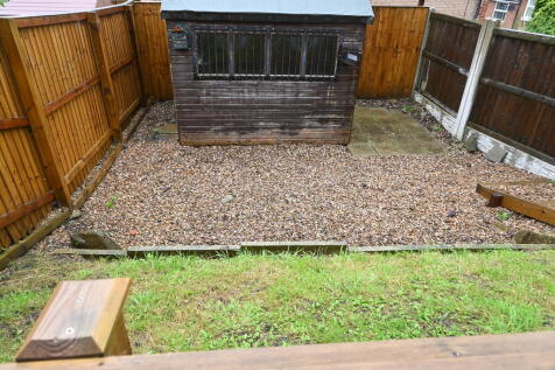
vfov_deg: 53.1
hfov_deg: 73.8
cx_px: 278
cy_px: 185
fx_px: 370
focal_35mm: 24
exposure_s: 1/640
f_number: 5.6
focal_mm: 16
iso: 1000
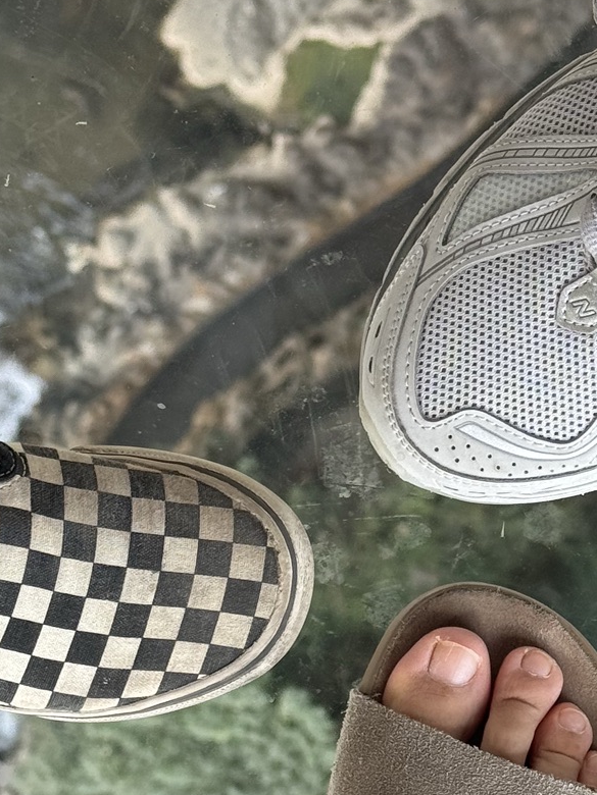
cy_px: 551
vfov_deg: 16.0
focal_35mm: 123
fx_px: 2828
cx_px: 531
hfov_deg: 12.0
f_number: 1.78
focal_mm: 6.76
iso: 64
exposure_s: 1/196
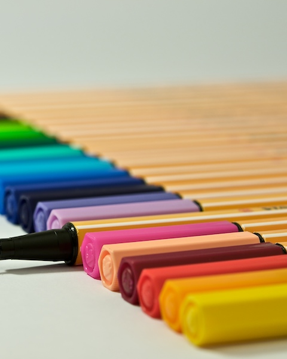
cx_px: 96
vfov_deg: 13.4
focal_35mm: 144
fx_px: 1529
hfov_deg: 10.7
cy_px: 197
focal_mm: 60
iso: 160
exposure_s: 1/10
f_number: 8
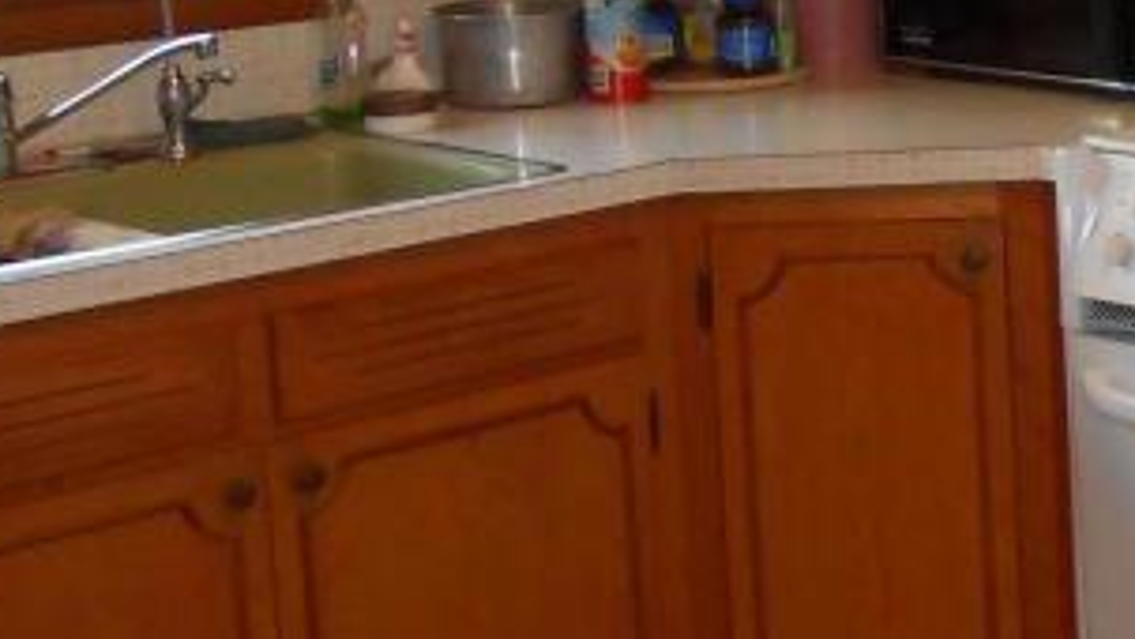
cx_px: 1687
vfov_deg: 12.6
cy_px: 117
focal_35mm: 96
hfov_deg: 19.5
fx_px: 2890
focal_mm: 4.6
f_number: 3.5
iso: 200
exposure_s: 1/25
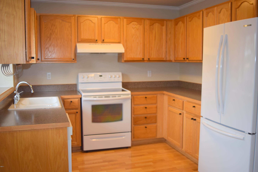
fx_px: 258
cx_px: 129
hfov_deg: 53.1
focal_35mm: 36
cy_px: 86
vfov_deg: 36.9
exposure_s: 1/60
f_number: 4
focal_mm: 24
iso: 200
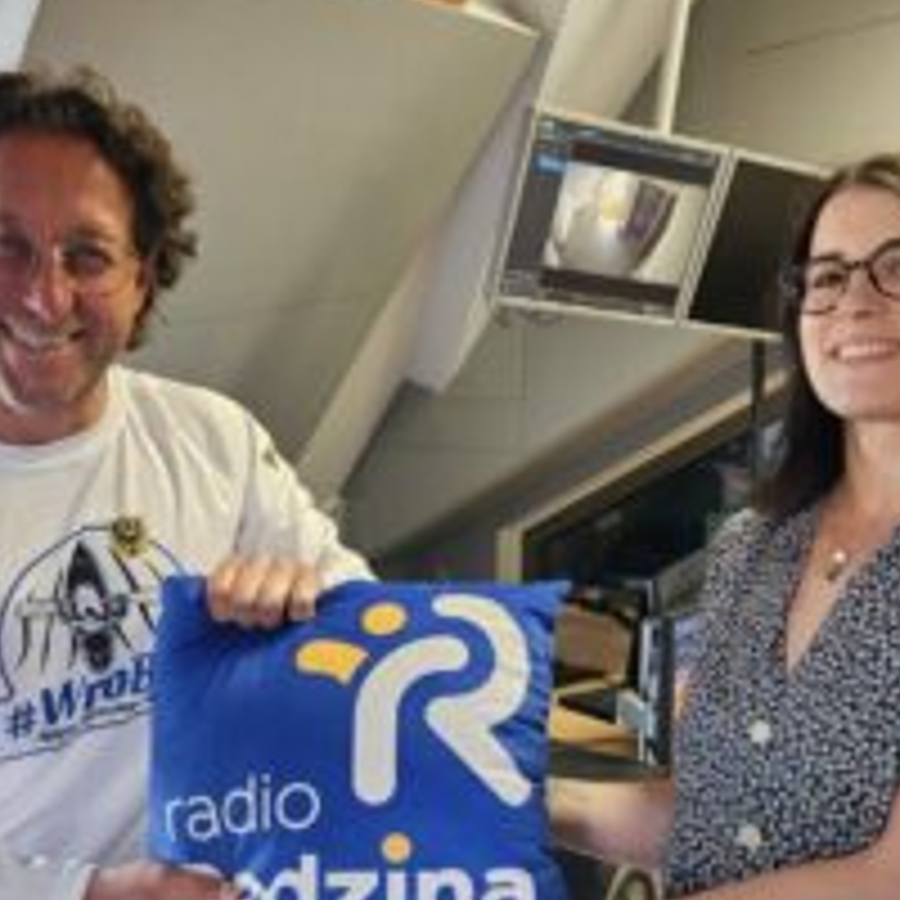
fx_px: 1059
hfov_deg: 46.0
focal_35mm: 36
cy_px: 495
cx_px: 466
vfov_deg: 46.0
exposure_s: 1/50
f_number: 1.8
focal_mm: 5.4
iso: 640
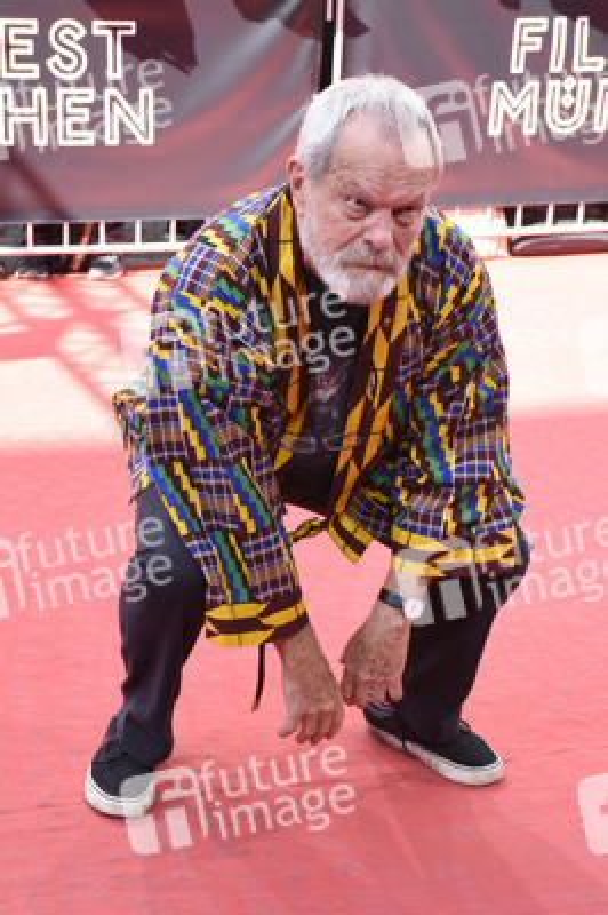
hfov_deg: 20.1
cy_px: 458
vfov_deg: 29.9
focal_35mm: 68
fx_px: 1713
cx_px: 304
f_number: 6.3
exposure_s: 1/160
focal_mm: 45
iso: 320
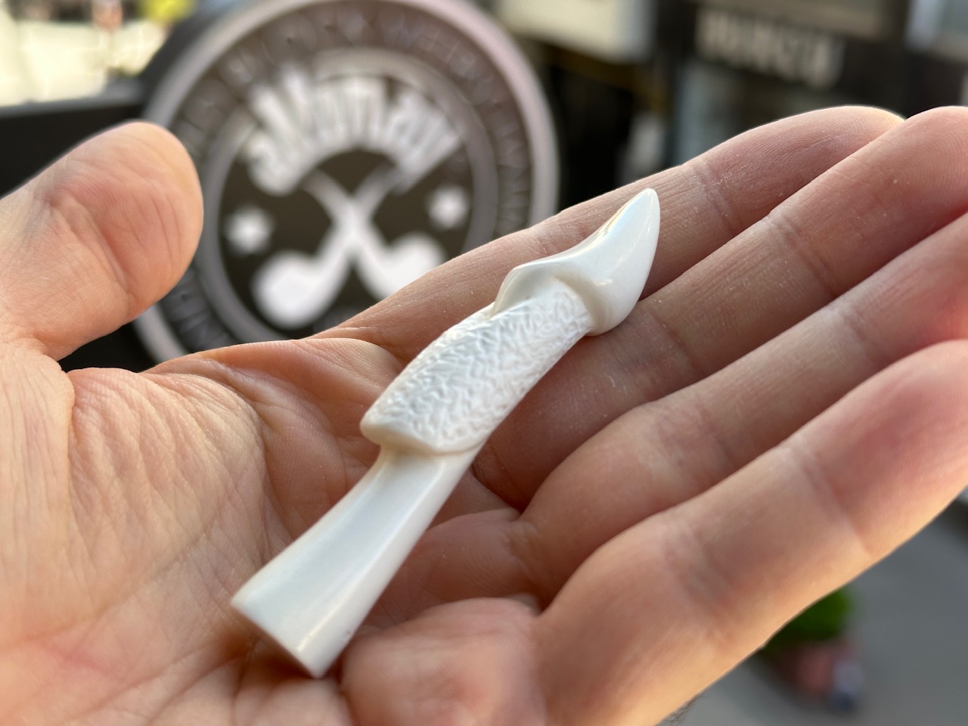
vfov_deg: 30.3
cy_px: 363
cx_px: 484
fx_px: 1342
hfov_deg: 39.7
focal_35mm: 48
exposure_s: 1/404
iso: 64
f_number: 1.78
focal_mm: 6.86
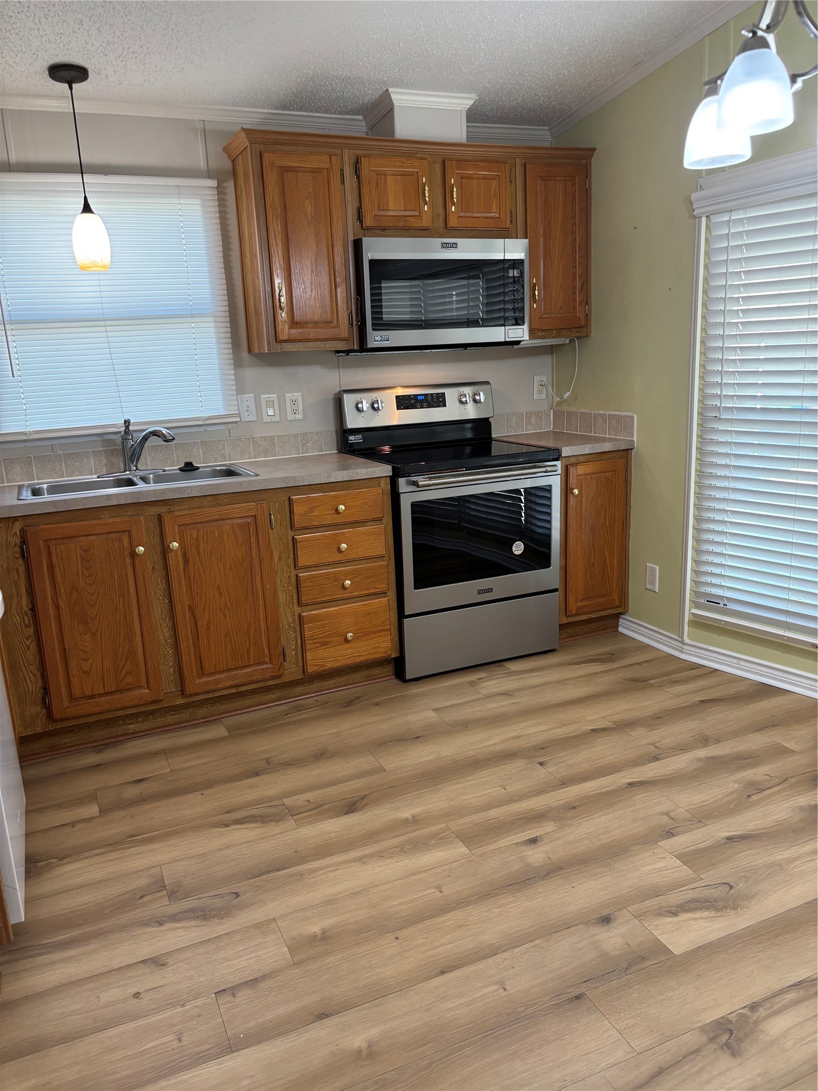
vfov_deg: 67.3
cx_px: 409
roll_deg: +2.3
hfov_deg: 53.1
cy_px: 546
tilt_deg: -13.3
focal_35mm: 26
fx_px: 819
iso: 125
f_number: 1.6
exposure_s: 1/60
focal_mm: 5.96
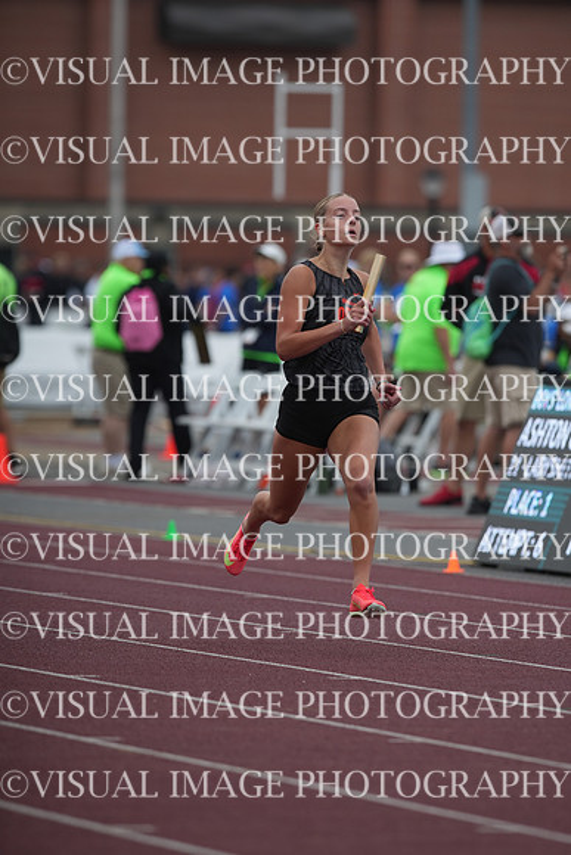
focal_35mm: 300
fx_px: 7133
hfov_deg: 4.6
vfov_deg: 6.9
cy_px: 428
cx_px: 286
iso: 400
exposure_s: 1/2000
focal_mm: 300
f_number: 4
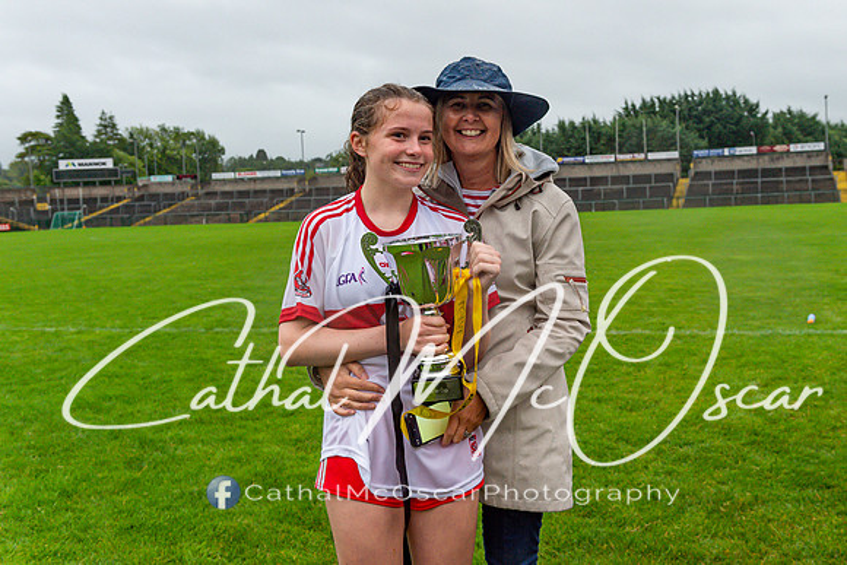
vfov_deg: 34.7
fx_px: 904
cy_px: 248
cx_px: 479
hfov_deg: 50.1
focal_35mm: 38
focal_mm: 34
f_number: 4
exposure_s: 1/100
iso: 1250
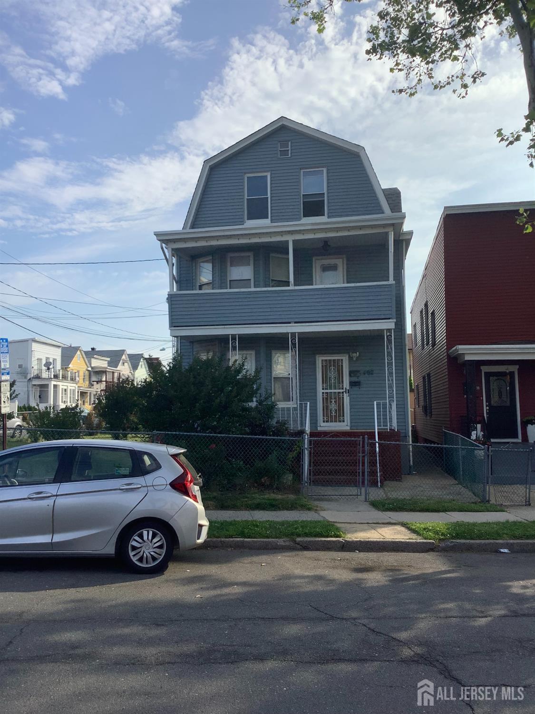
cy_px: 357
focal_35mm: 31
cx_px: 268
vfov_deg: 58.4
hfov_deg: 45.4
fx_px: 639
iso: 25
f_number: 2.4
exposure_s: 1/1181
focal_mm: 3.3
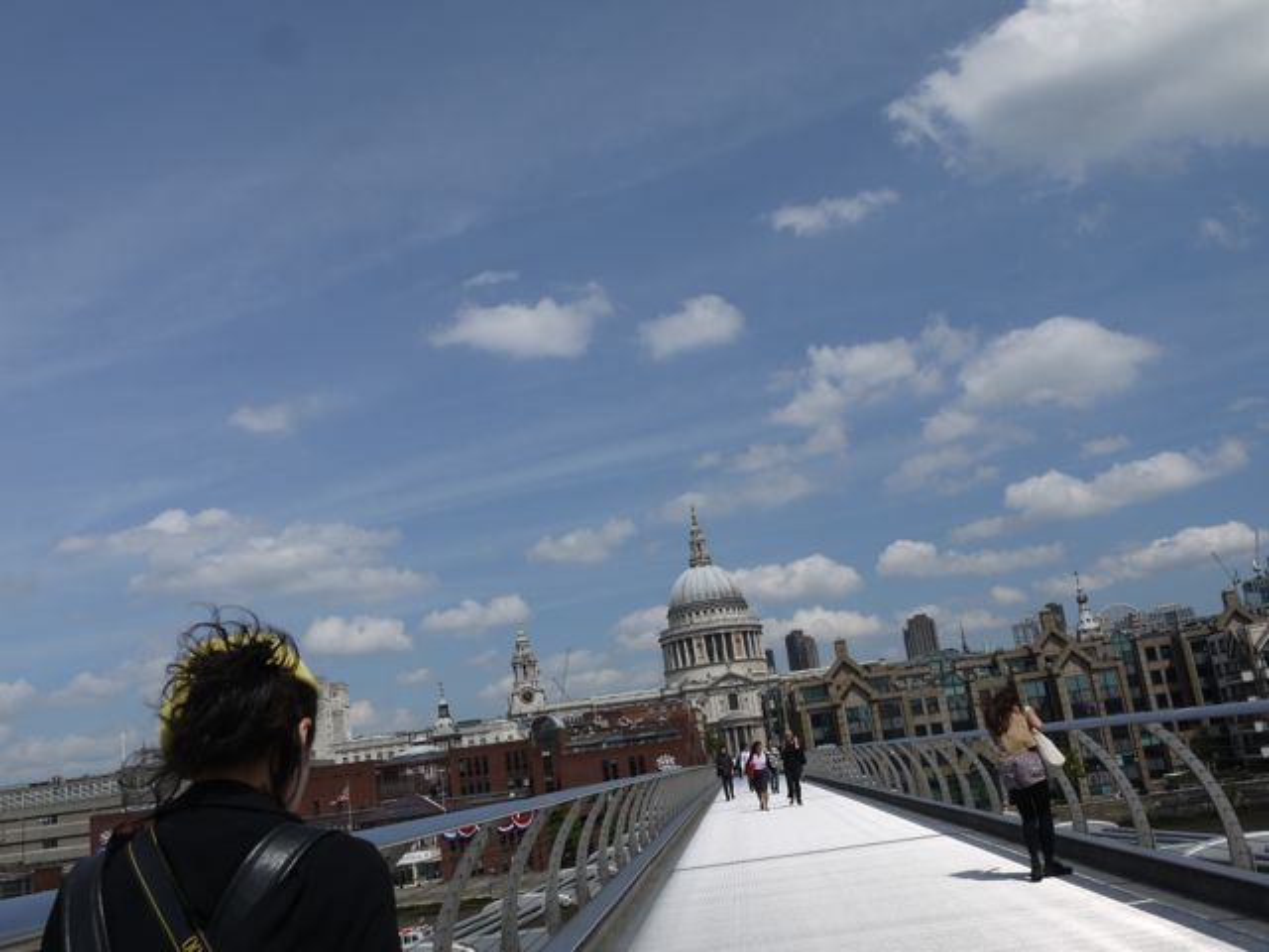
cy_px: 476
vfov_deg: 44.2
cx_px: 634
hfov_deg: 56.8
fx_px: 1173
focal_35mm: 32
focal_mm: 16
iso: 100
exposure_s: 1/640
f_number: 10
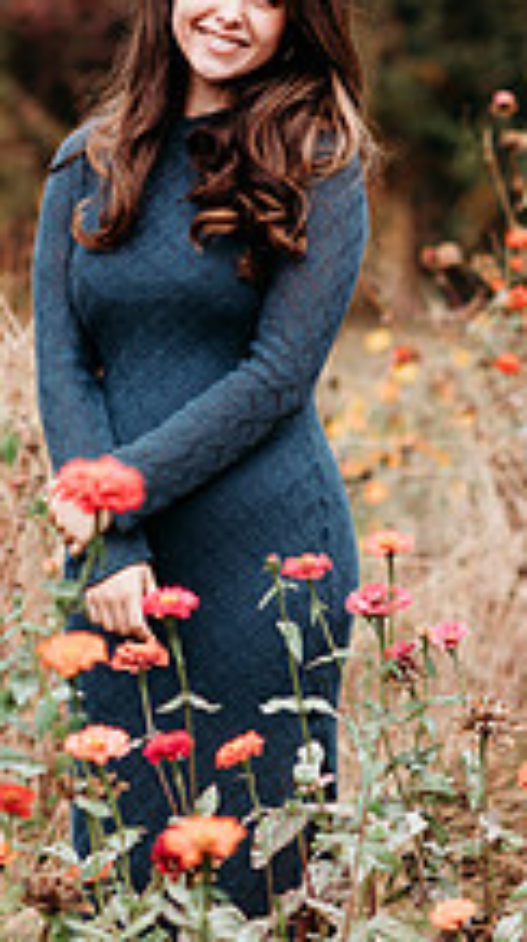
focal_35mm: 184
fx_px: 4589
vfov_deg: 11.6
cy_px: 69
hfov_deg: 6.6
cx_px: 130
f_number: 2.2
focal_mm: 85
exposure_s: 1/500
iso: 100
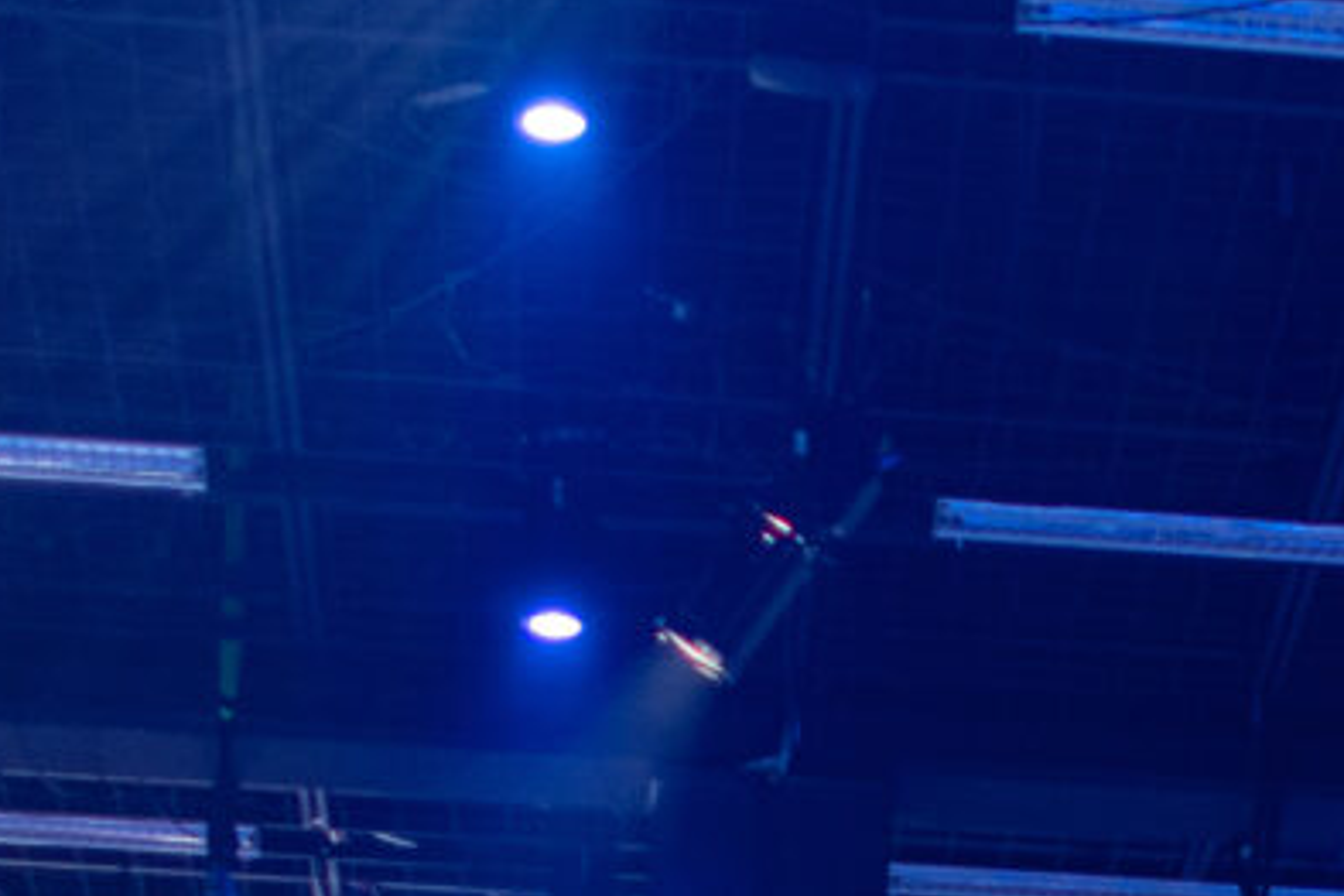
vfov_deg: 7.6
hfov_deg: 11.2
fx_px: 6645
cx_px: 1852
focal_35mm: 178
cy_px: 1246
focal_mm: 24
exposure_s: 1/100
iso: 125
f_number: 1.6
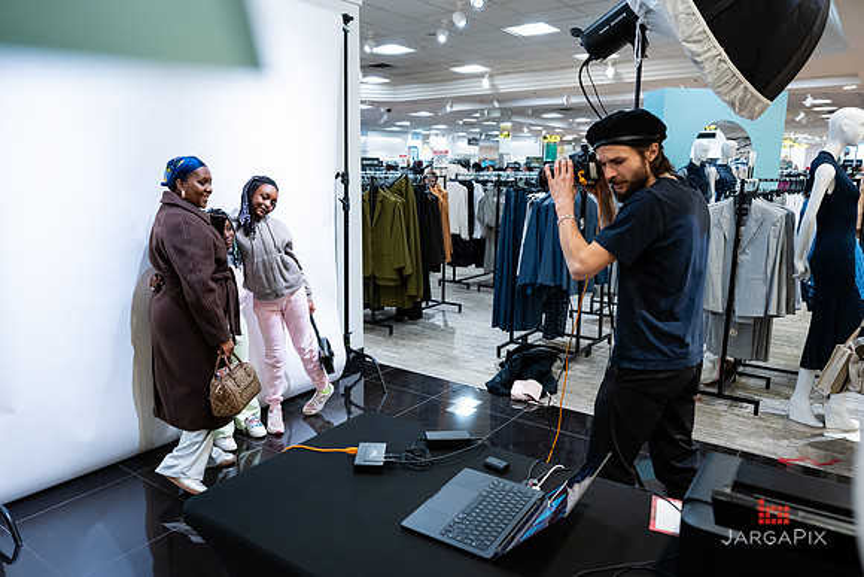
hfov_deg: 70.2
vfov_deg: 50.3
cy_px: 291
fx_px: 614
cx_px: 410
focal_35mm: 26
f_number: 3.2
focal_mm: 24
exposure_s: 1/125
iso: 1000
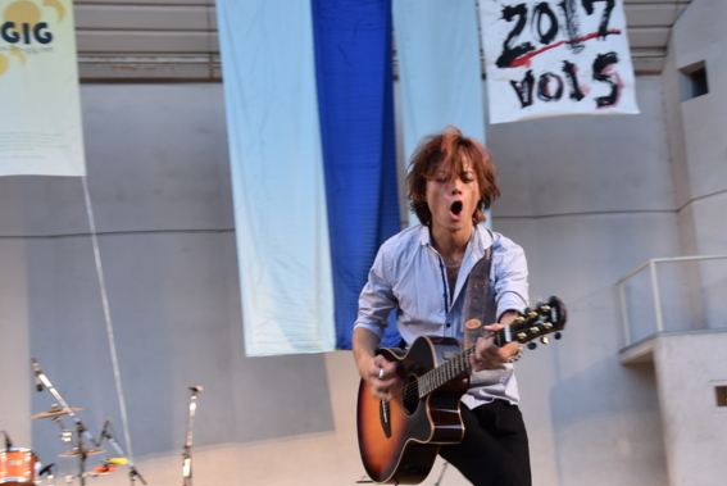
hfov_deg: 36.1
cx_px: 441
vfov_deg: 24.5
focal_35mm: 55
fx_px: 1112
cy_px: 323
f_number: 4.5
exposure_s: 1/80
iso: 400
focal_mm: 26
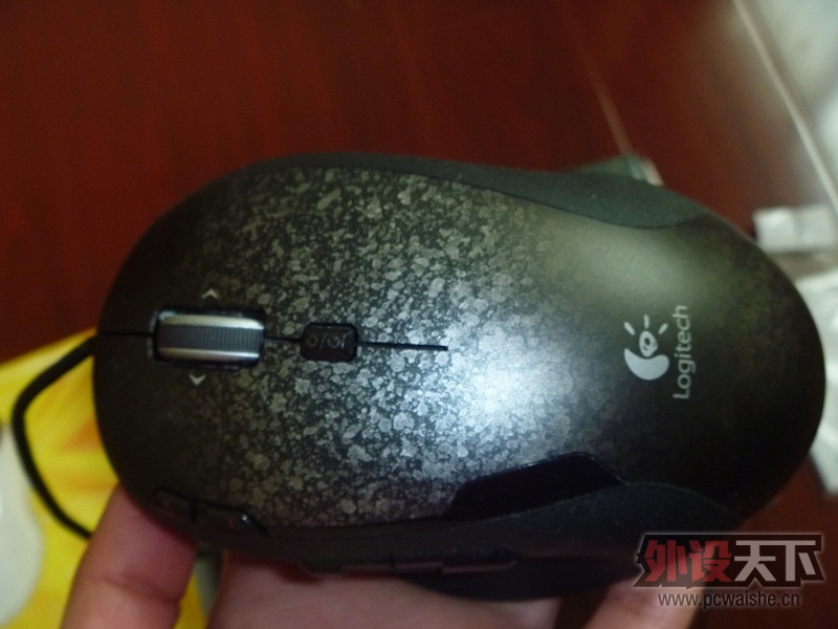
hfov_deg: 52.6
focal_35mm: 35
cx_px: 419
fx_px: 847
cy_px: 314
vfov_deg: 40.7
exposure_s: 1/30
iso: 250
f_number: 3.5
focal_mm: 6.3
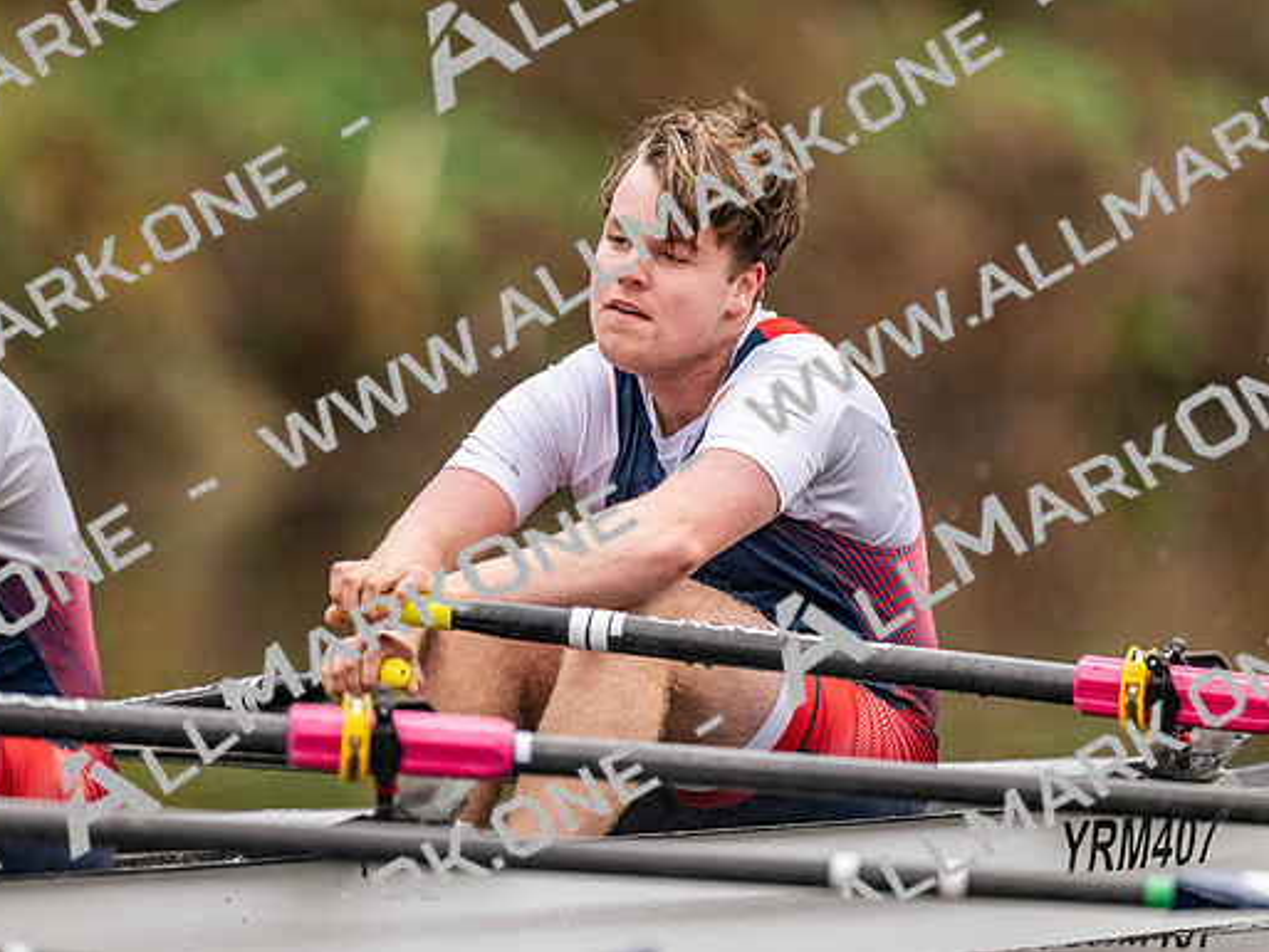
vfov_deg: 2.3
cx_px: 564
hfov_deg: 3.0
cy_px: 476
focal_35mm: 652
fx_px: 23907
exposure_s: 1/2500
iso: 3600
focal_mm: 600
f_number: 4
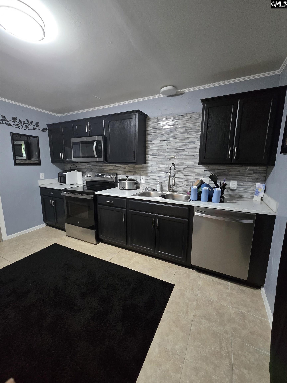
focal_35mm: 13
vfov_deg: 106.2
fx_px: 144
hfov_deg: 89.9
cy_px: 192
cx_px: 144
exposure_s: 1/60
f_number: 2.2
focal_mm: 2.2
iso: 800
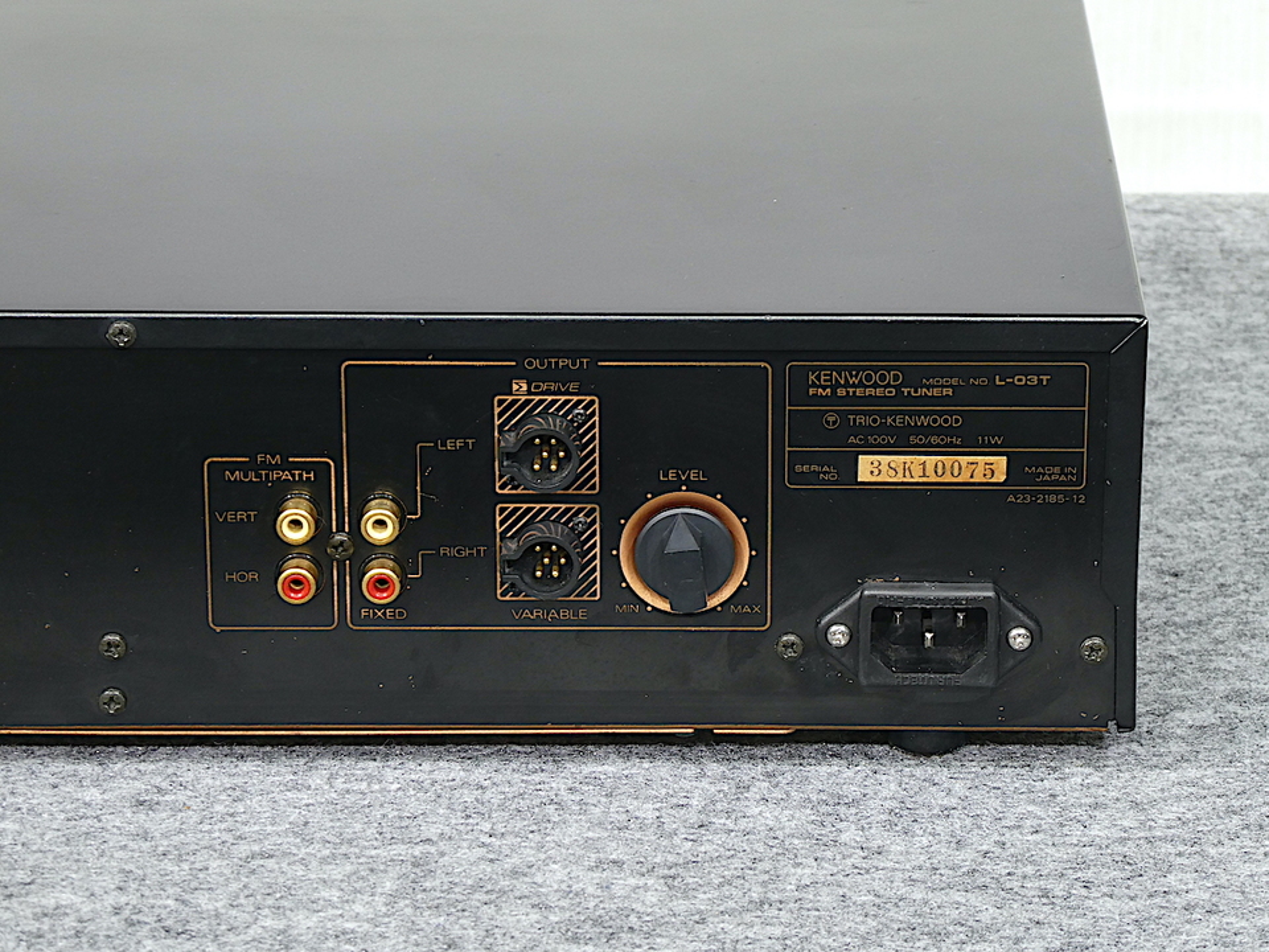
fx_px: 5242
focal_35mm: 143
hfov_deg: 13.8
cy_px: 476
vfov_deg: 10.4
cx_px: 634
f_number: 5.4
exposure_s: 1/4
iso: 200
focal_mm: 25.6
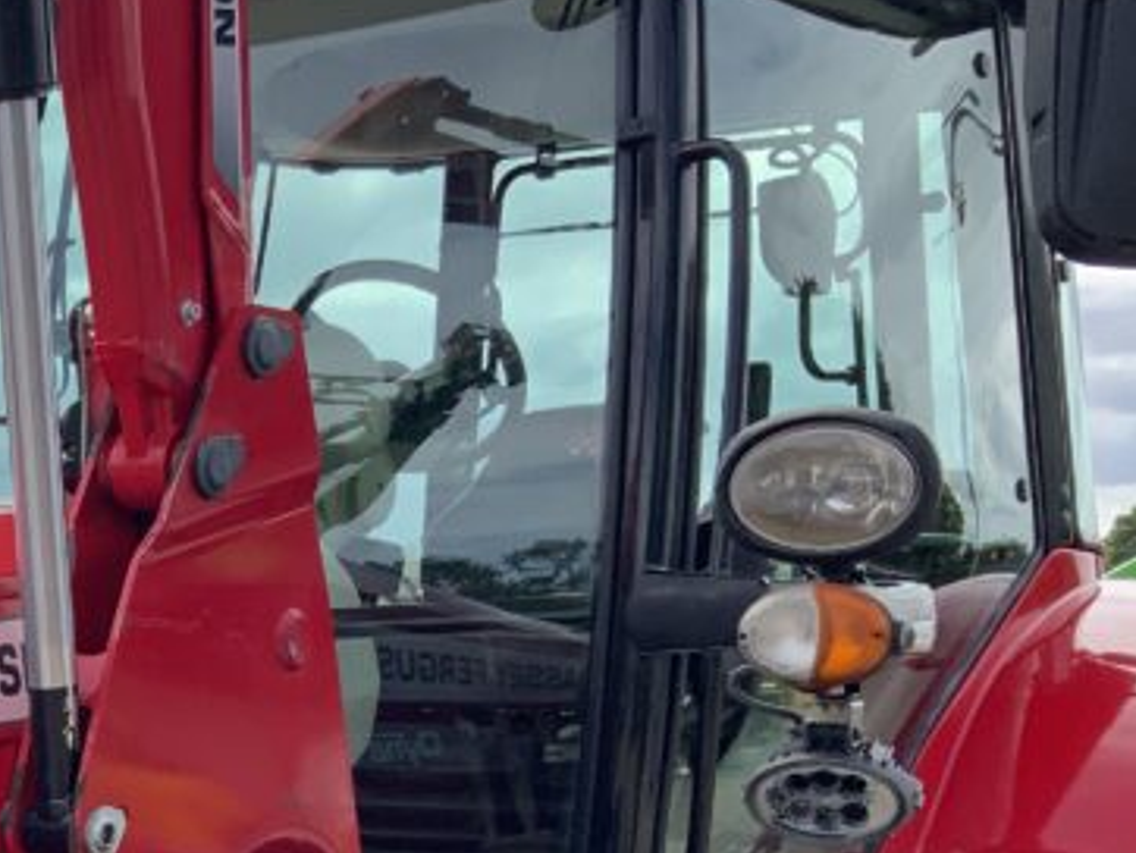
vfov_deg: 17.4
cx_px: -238
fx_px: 2693
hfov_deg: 22.0
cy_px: 960
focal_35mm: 82
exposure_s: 1/1035
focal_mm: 3
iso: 16
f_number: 1.8
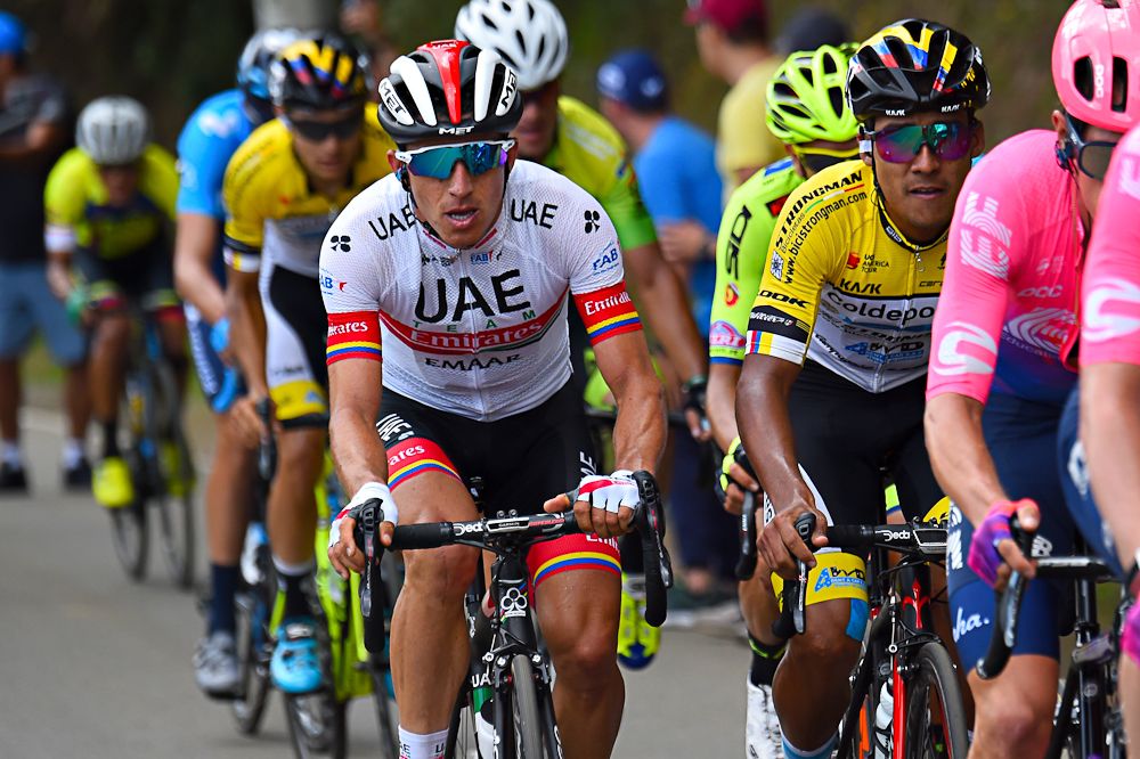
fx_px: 10129
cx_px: 570
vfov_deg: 4.3
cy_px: 380
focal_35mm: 320
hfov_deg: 6.4
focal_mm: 320
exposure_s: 1/1250
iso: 1250
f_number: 6.3
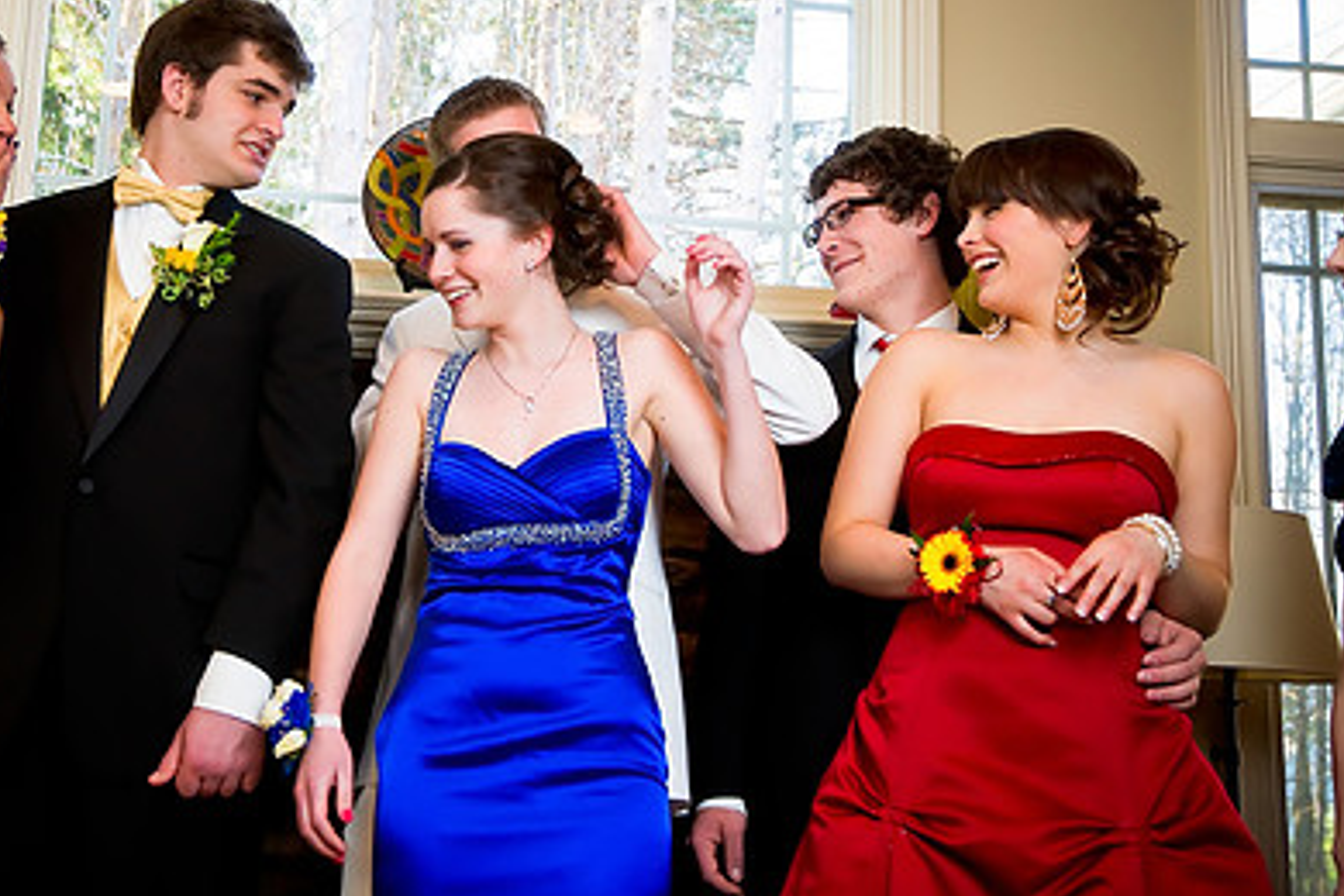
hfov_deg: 38.0
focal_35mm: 52
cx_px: 513
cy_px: 353
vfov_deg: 25.9
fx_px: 1941
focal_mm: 35
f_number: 5.6
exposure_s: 1/50
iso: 400
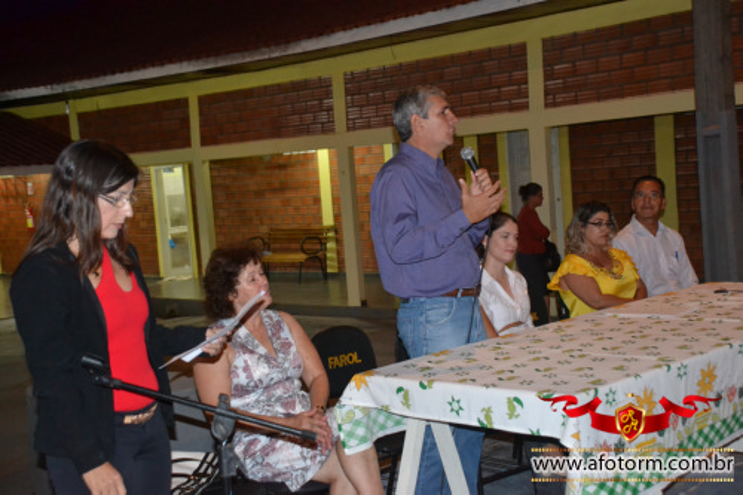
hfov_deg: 35.1
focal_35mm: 57
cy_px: 248
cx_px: 372
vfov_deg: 23.8
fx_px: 1176
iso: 3200
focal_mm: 38
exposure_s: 1/60
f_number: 4.5
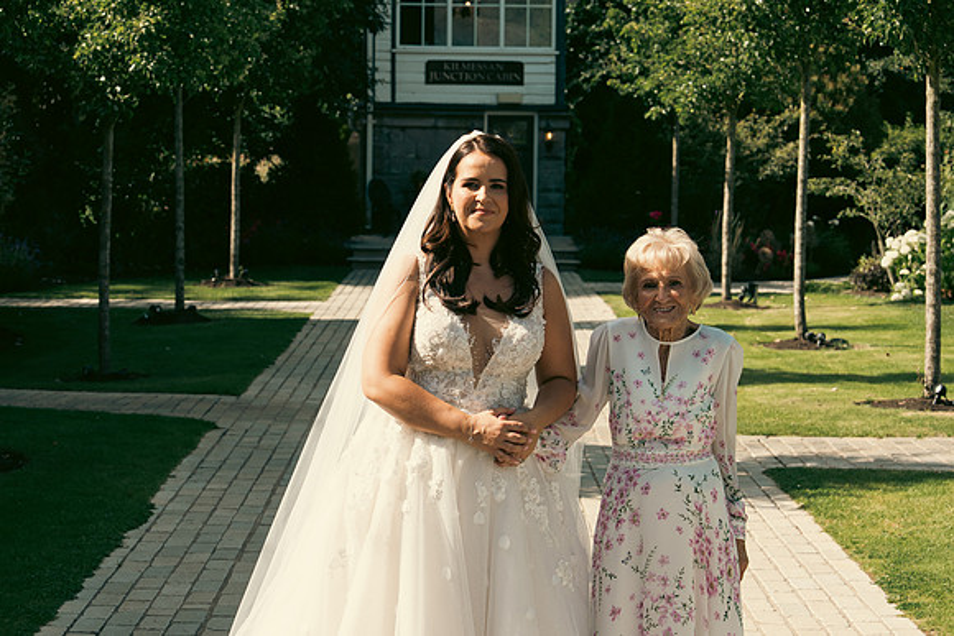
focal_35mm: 79
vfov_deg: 17.3
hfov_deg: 25.7
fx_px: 2094
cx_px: 477
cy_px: 318
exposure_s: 1/500
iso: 160
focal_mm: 53
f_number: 5.6
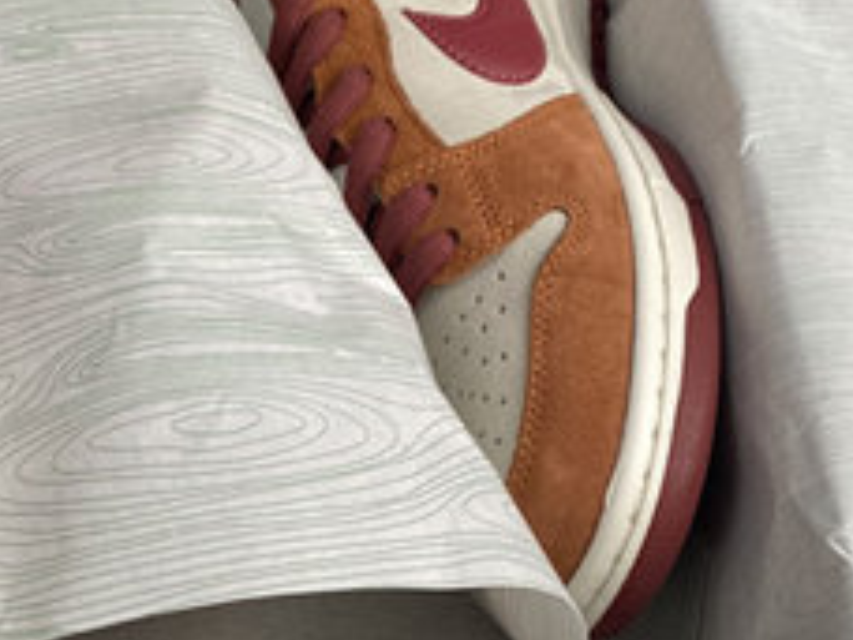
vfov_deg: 18.4
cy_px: 219
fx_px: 1971
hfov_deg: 22.9
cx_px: -105
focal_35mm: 80
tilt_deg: -49.7
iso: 50
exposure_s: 1/122
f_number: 1.8
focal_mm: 4.25
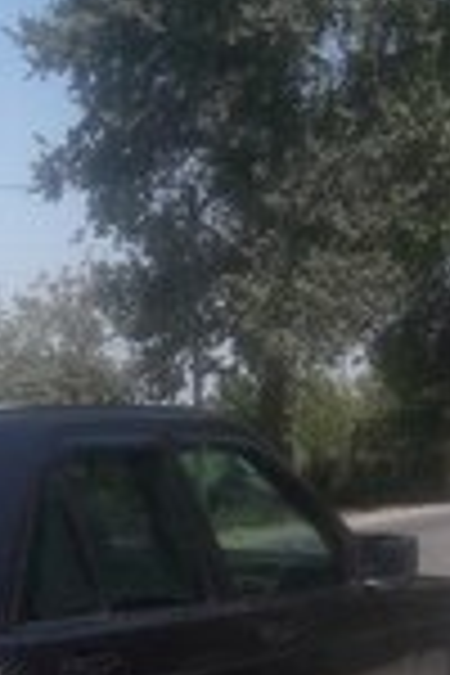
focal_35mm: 96
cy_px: 729
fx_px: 1800
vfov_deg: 20.3
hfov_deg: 13.7
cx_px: -144
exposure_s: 1/1550
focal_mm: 3.7
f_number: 1.9
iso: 40
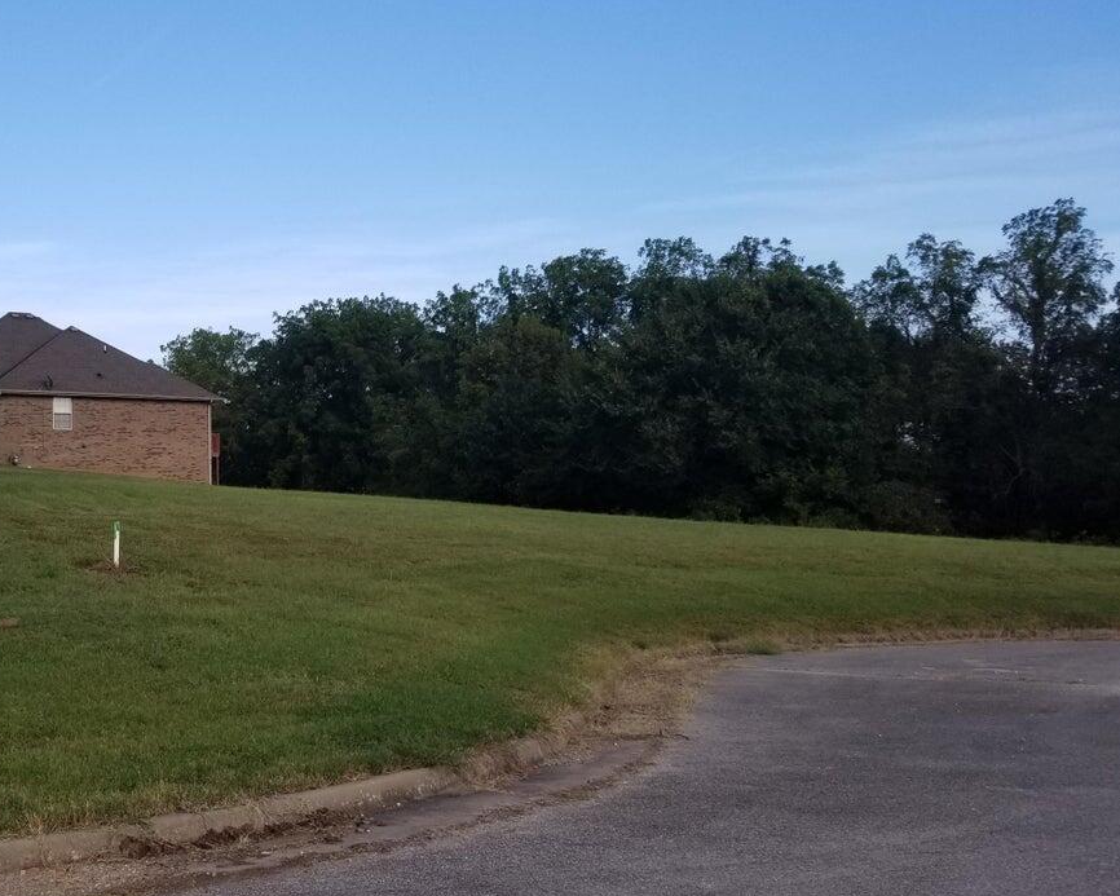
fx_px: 1326
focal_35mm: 40
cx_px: 242
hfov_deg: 43.9
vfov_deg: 37.3
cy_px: 495
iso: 50
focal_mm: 4.3
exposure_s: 1/840
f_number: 1.7
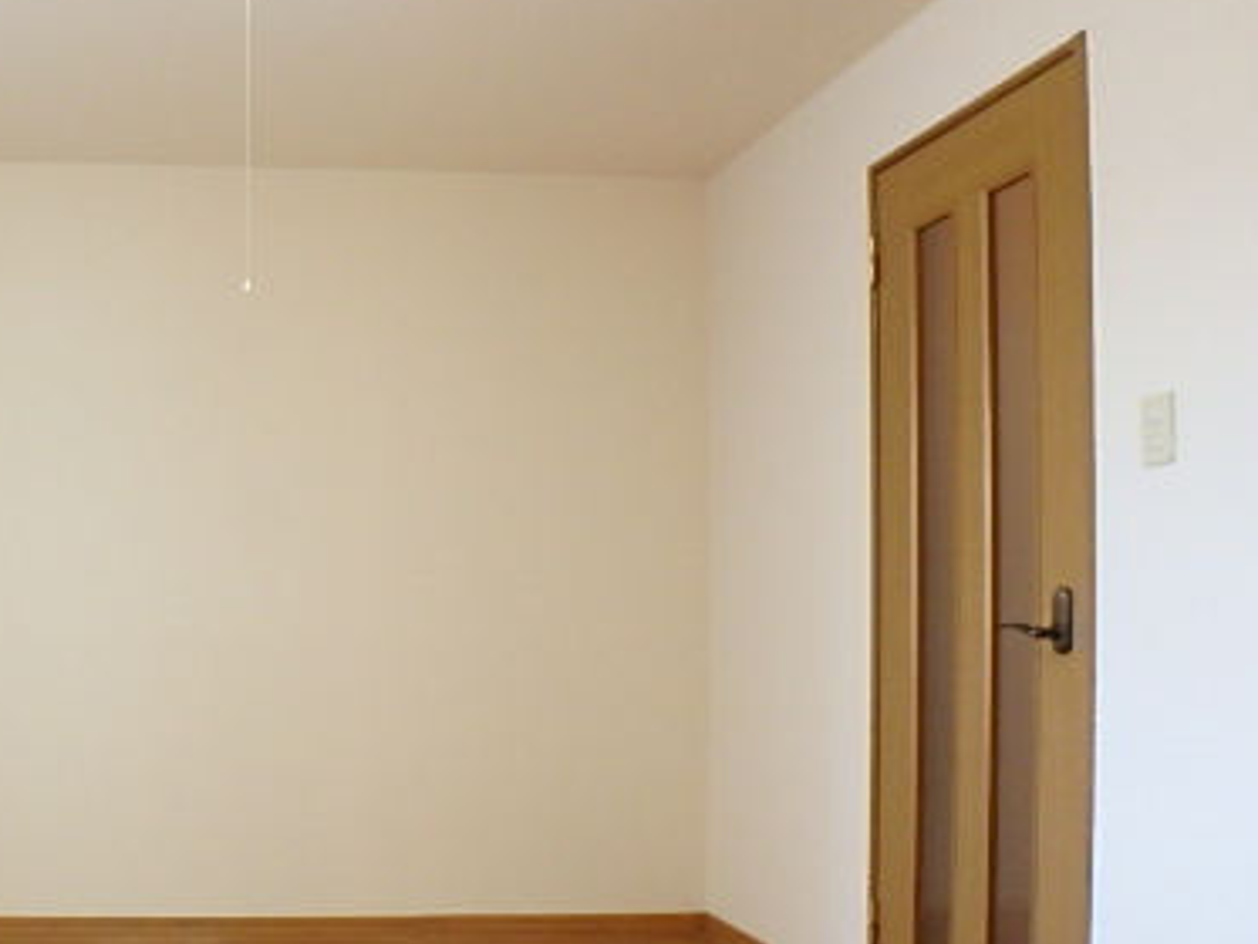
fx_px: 1309
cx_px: 219
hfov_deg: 47.9
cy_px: 651
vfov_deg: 39.1
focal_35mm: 36
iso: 320
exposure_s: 1/30
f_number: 3.5
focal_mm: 3.7
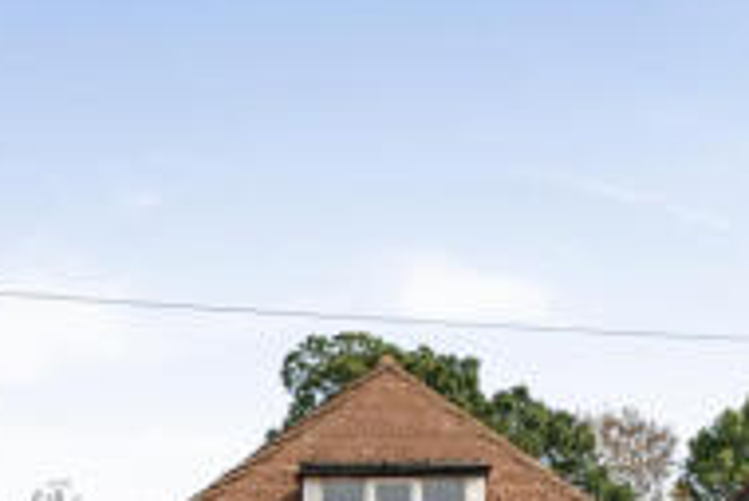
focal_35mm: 75
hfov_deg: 26.9
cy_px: 578
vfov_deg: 17.5
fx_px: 1562
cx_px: 278
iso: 400
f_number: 8
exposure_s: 1/640
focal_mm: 20
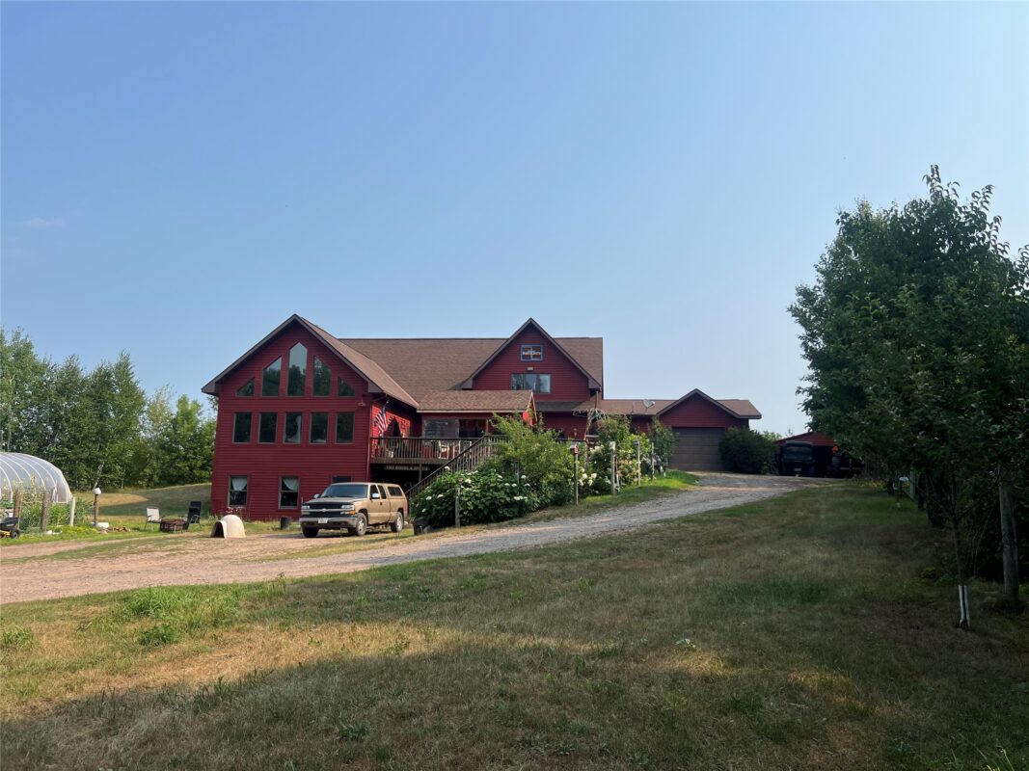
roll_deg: -0.7
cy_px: 386
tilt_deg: +8.2
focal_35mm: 26
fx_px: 773
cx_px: 514
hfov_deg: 67.3
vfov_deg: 53.1
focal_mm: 5.7
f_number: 1.5
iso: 50
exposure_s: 1/5076
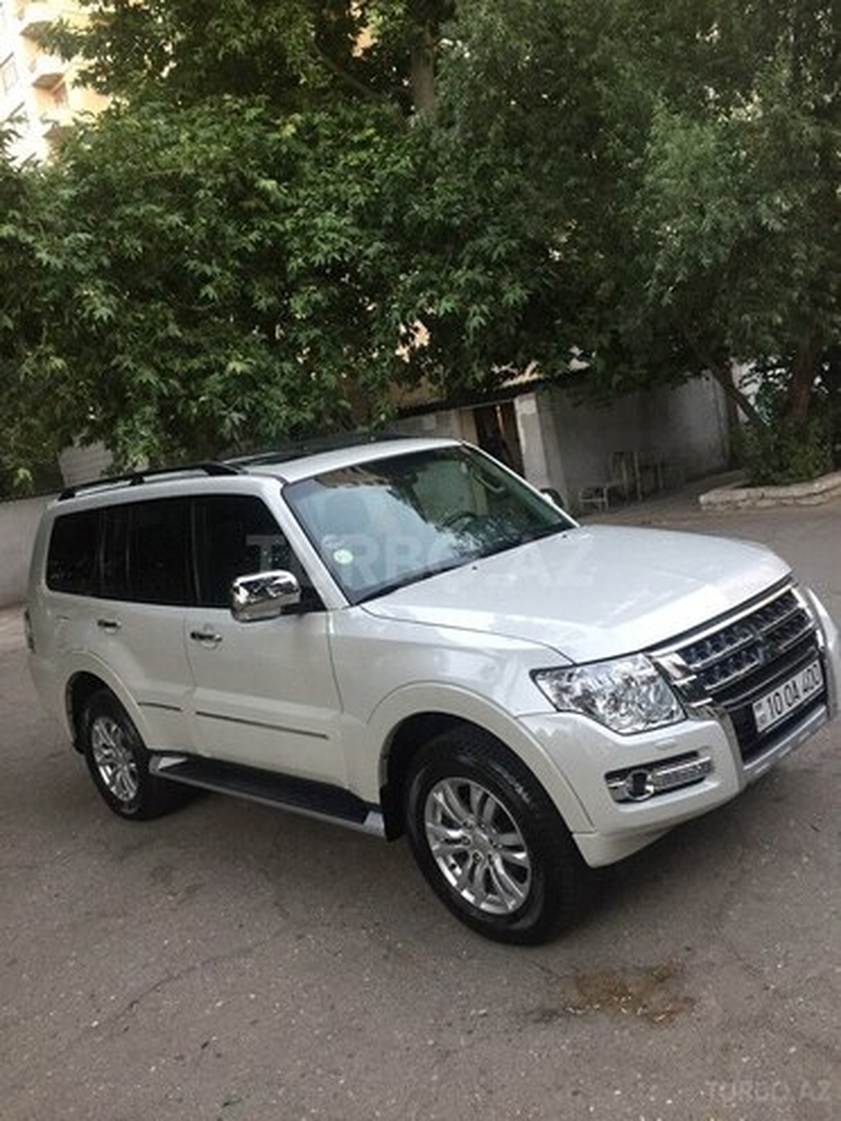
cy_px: 560
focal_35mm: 29
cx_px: 420
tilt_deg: -5.2
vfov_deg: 61.7
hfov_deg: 48.2
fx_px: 939
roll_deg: +10.4
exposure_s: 1/33
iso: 250
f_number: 2.2
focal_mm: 4.15
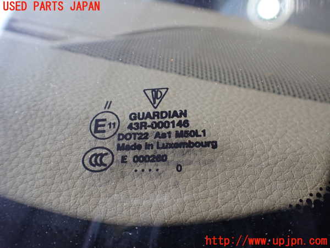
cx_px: 165
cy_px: 124
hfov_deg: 60.0
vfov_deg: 46.8
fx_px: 286
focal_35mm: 30
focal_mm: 5.4
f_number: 2.3
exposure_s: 1/125
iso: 250
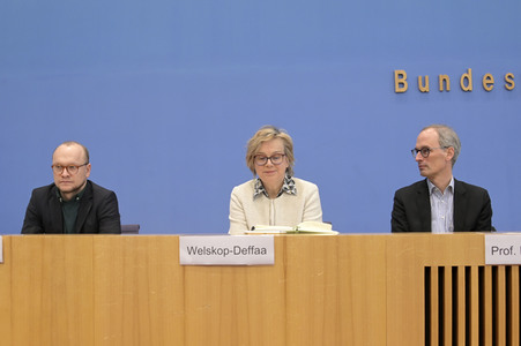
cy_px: 173
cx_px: 260
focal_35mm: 28
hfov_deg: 65.5
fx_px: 405
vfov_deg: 46.3
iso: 3200
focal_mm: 28
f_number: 5
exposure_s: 1/400
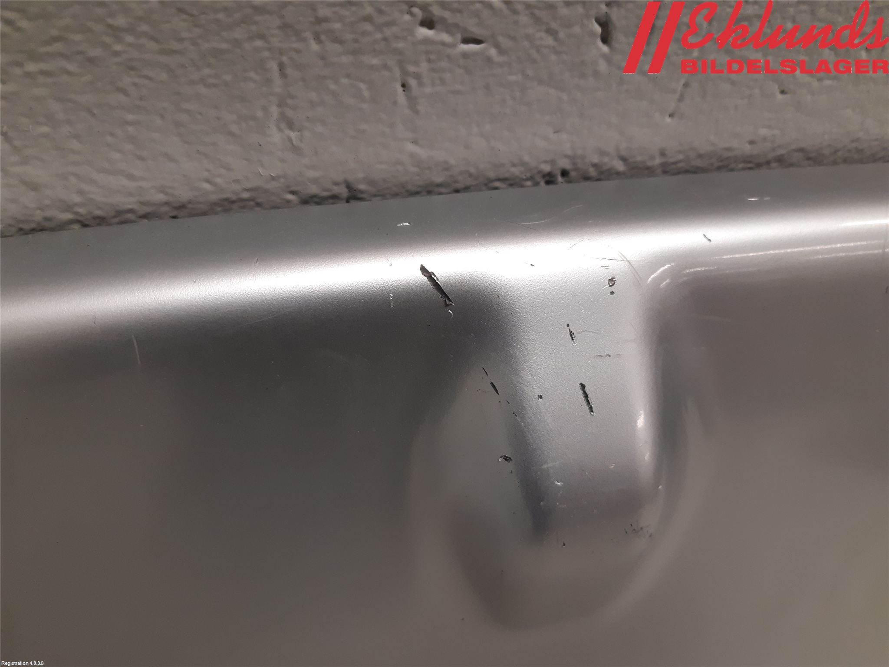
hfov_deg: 67.3
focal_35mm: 26
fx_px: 668
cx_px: 444
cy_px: 334
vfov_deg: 53.1
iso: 160
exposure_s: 1/60
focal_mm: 3.93
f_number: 1.7
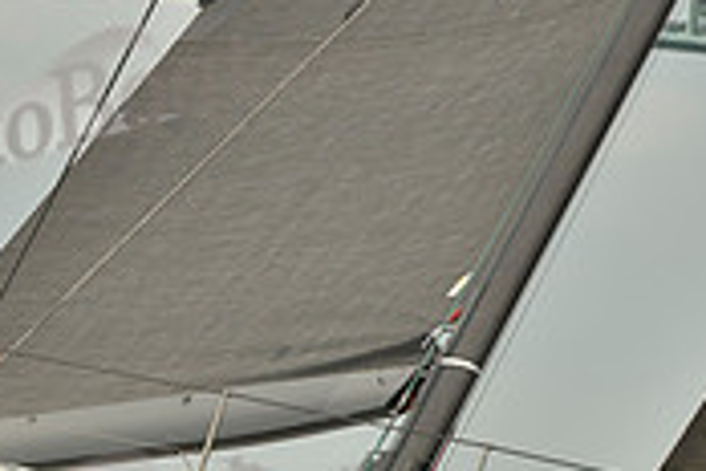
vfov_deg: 1.9
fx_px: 14413
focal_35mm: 735
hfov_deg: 2.8
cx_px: -410
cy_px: 380
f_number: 8
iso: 280
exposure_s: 1/1000
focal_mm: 220
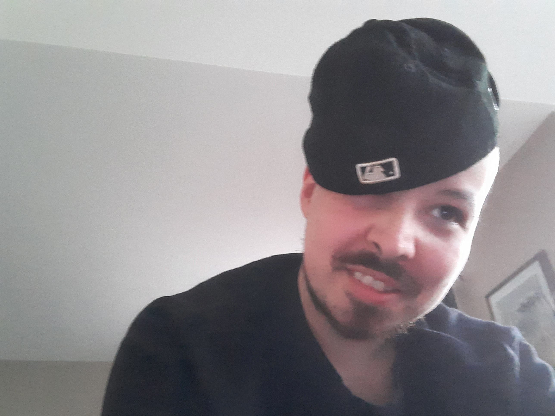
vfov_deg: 44.2
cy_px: 208
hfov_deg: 56.8
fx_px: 513
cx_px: 278
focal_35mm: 32
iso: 640
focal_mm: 2.66
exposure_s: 1/12
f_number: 2
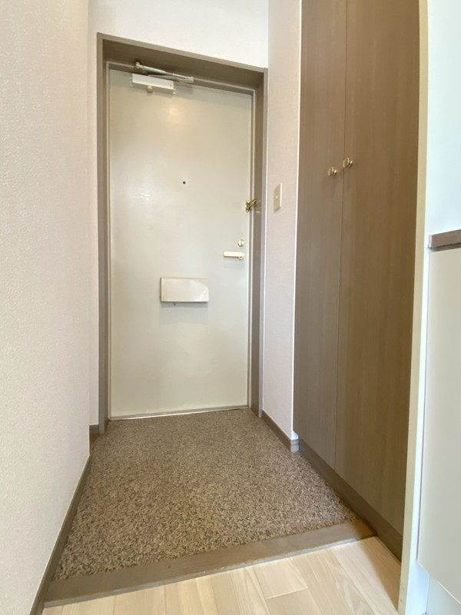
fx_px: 284
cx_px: 230
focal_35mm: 16
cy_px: 308
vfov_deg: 94.5
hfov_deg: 78.1
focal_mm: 1.54
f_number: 2.4
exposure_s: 1/50
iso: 400
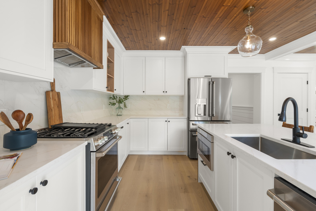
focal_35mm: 16
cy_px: 106
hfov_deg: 96.7
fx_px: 140
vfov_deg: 73.7
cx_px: 158
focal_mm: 16
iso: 400
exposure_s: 1/8
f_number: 9
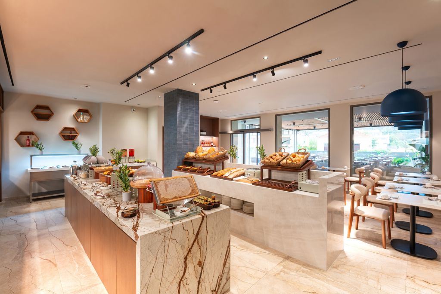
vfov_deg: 73.5
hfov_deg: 96.3
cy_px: 147
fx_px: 197
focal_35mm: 16
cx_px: 220
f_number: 8
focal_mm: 16.1
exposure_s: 2
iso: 100
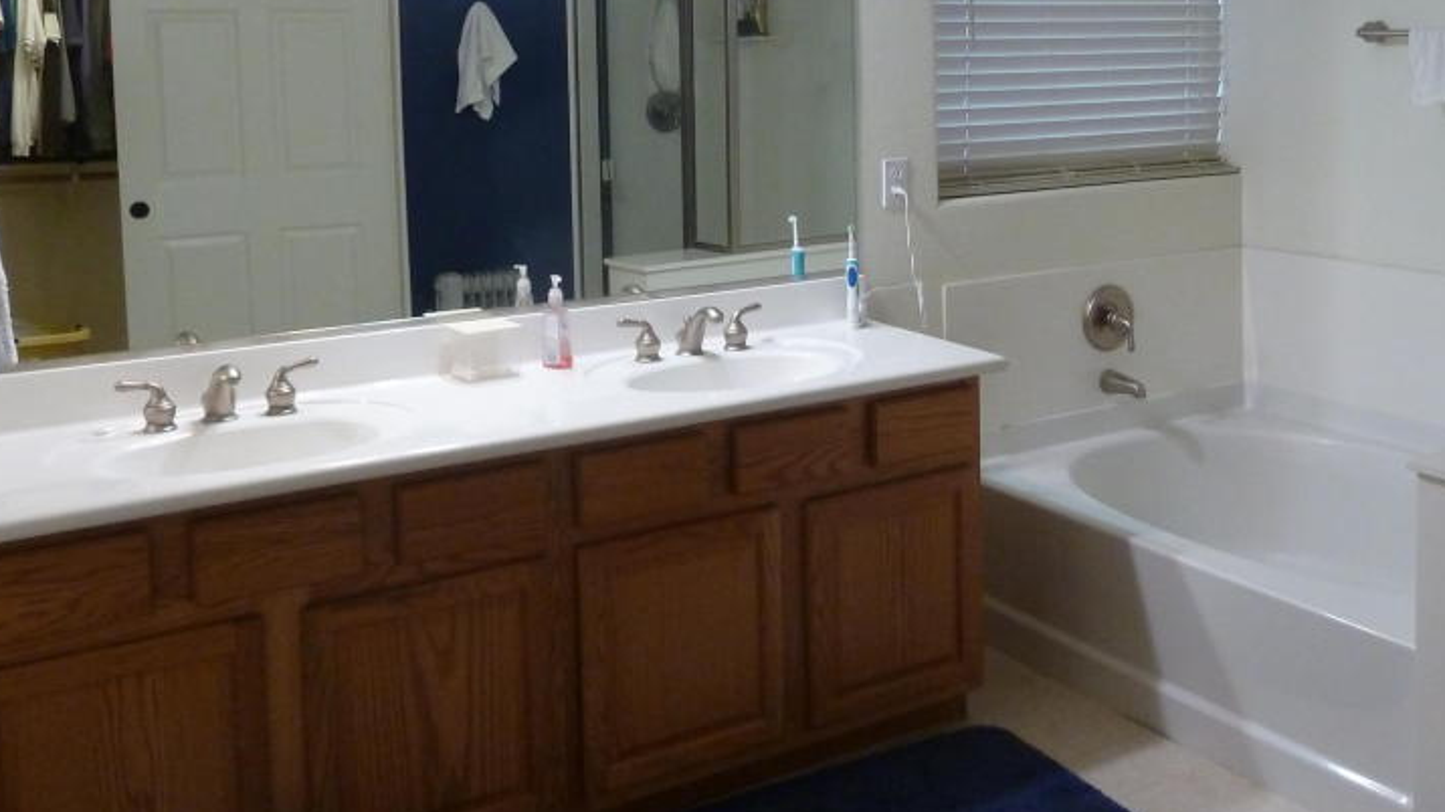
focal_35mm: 39
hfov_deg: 50.6
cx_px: 972
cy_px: 129
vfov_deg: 29.5
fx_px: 1494
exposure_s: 1/30
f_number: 3.3
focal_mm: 4.1
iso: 320
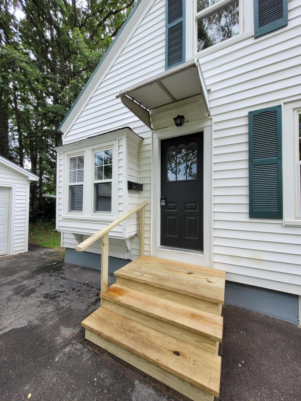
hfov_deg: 89.9
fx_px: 151
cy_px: 200
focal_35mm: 13
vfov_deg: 106.2
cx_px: 150
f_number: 2.2
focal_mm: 1.74
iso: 40
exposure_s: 1/291
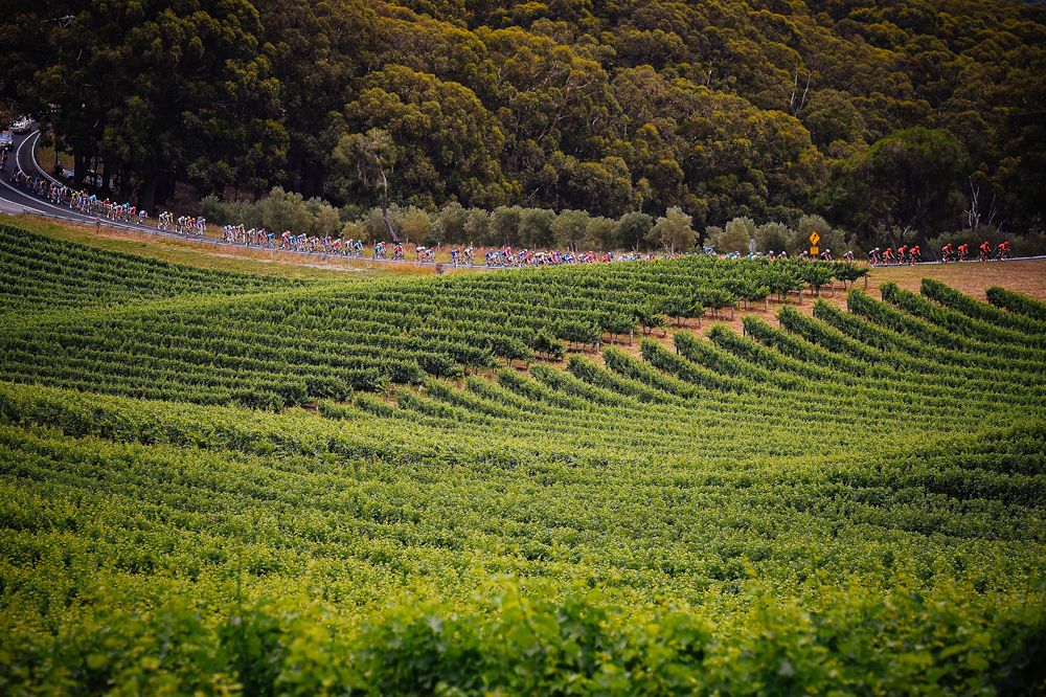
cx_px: 523
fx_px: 5664
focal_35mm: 195
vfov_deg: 7.0
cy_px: 348
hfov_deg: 10.6
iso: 1000
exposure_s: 1/1250
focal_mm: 195
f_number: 10
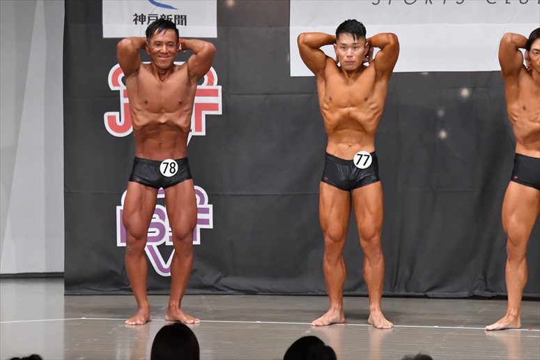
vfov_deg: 6.1
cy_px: 180
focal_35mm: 225
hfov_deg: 9.2
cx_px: 270
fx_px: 3373
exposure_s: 1/400
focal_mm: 150
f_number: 5.6
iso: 6400
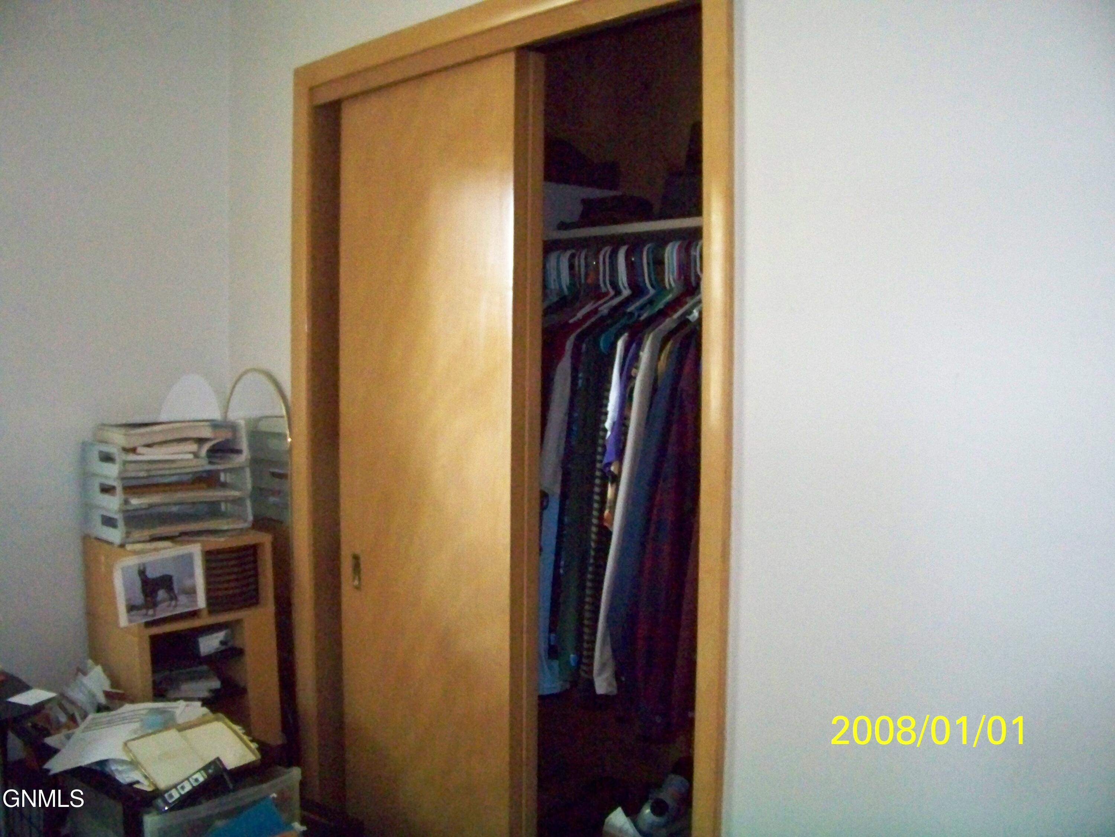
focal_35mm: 33
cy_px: 418
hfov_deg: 55.4
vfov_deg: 42.9
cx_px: 558
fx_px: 1063
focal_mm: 5.85
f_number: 2.8
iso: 1600
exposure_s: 1/30
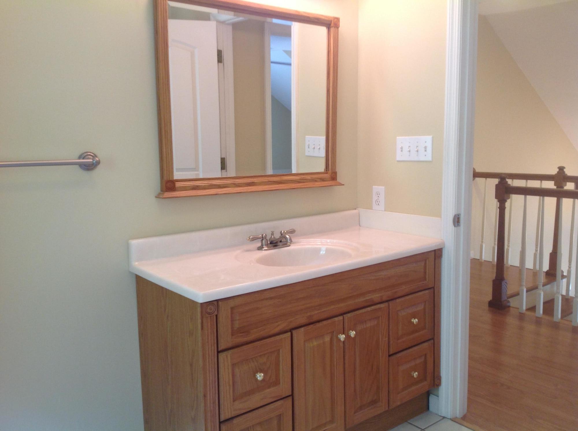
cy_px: 216
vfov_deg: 40.6
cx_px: 289
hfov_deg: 52.7
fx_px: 583
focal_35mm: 35
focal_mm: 4.28
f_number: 2.4
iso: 50
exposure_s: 1/17
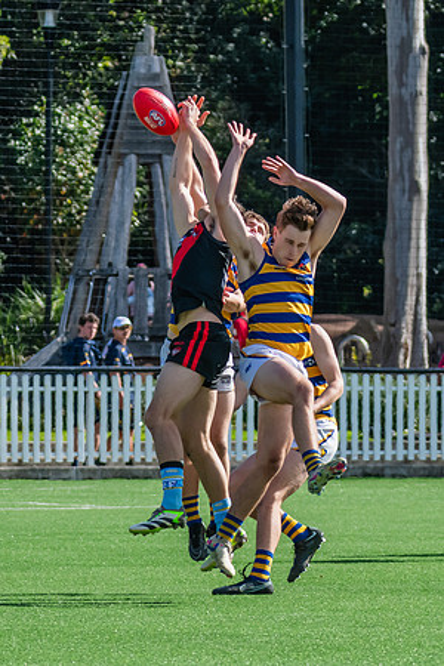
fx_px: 9387
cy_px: 284
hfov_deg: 2.7
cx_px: 212
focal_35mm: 507
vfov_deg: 4.1
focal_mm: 240
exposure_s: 1/1000
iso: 800
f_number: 10
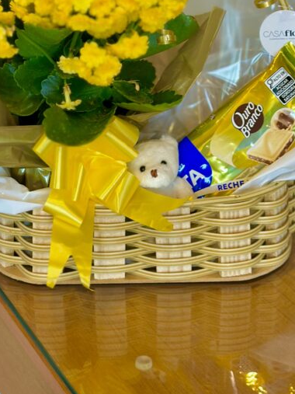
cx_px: 134
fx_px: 1103
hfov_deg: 15.2
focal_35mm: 97
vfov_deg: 19.7
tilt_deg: -15.7
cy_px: 14
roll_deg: -1.1
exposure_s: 1/120
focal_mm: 6.86
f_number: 1.78
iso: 64
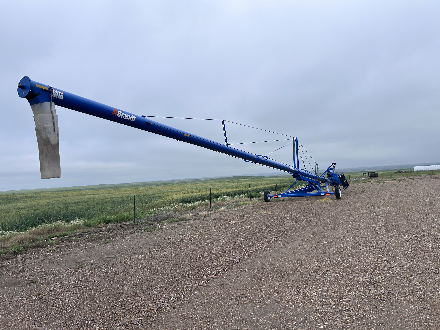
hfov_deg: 67.3
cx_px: 220
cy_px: 165
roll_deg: +4.1
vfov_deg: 53.1
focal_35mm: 26
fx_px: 330
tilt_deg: -1.0
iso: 50
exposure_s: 1/2571
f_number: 1.5
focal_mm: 5.7
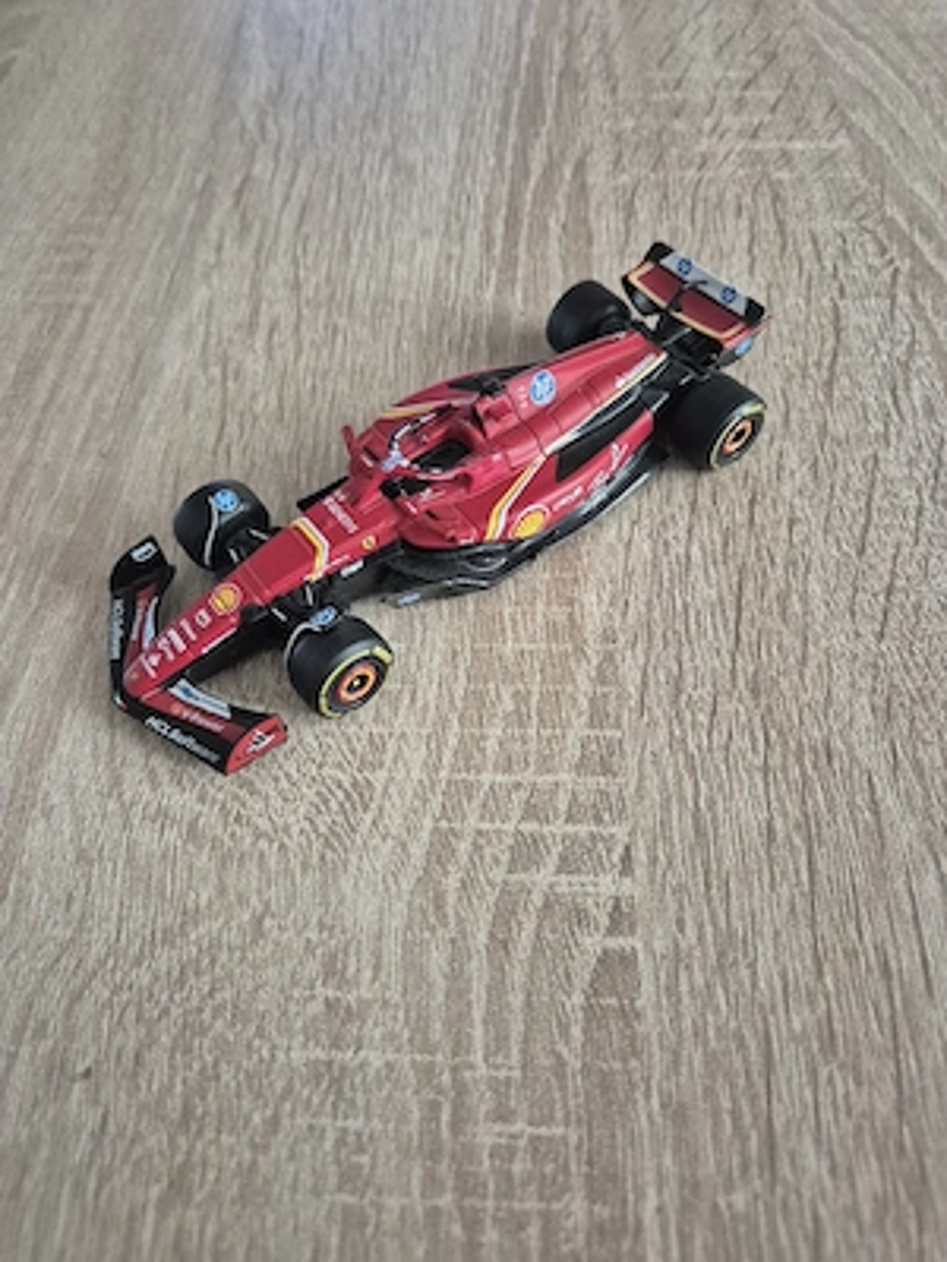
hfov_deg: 58.9
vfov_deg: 73.9
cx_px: 474
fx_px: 839
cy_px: 631
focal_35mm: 23
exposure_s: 1/100
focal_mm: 5.4
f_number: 1.8
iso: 1000
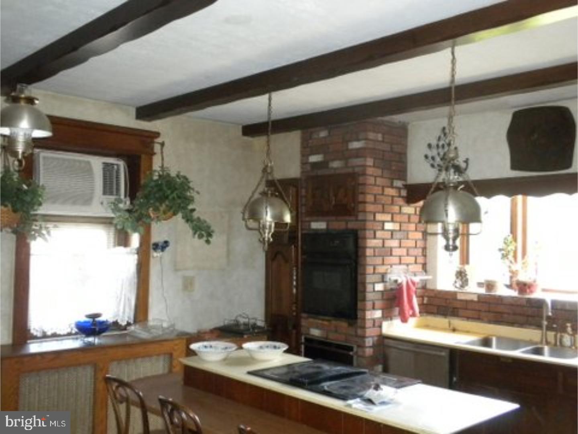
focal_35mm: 37
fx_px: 618
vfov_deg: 38.7
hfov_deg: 50.1
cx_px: 289
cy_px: 217
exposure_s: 1/30
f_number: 3.5
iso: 418
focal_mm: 6.6
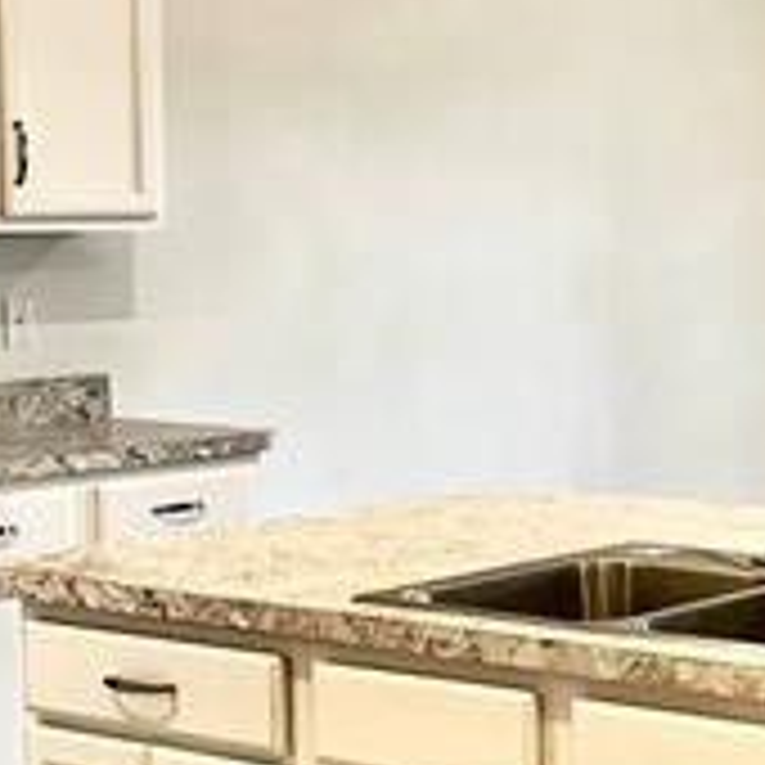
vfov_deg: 18.1
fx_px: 2400
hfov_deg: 17.0
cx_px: 1022
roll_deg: +0.0
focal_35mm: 96
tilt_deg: -1.1
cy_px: 324
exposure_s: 1/120
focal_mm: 6.86
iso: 200
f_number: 1.78
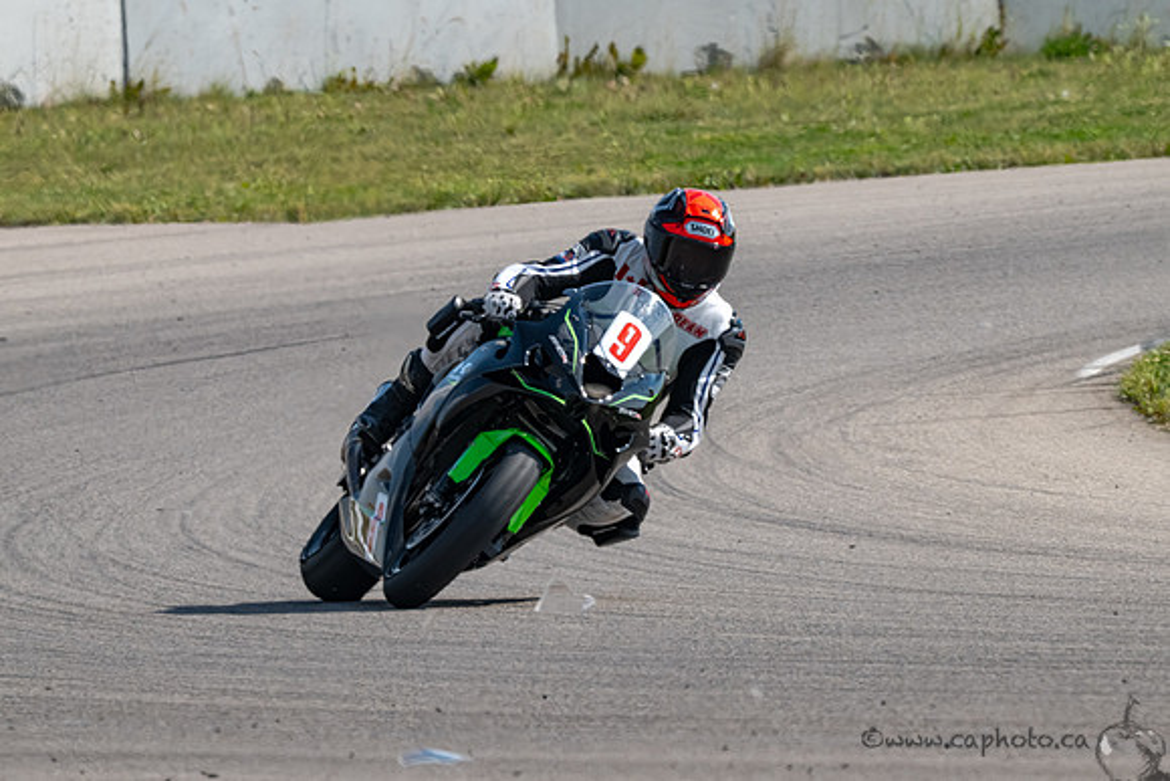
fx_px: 23749
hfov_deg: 2.8
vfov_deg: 1.9
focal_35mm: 731
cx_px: 543
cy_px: 362
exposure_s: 1/1250
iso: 1250
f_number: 16
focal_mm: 600
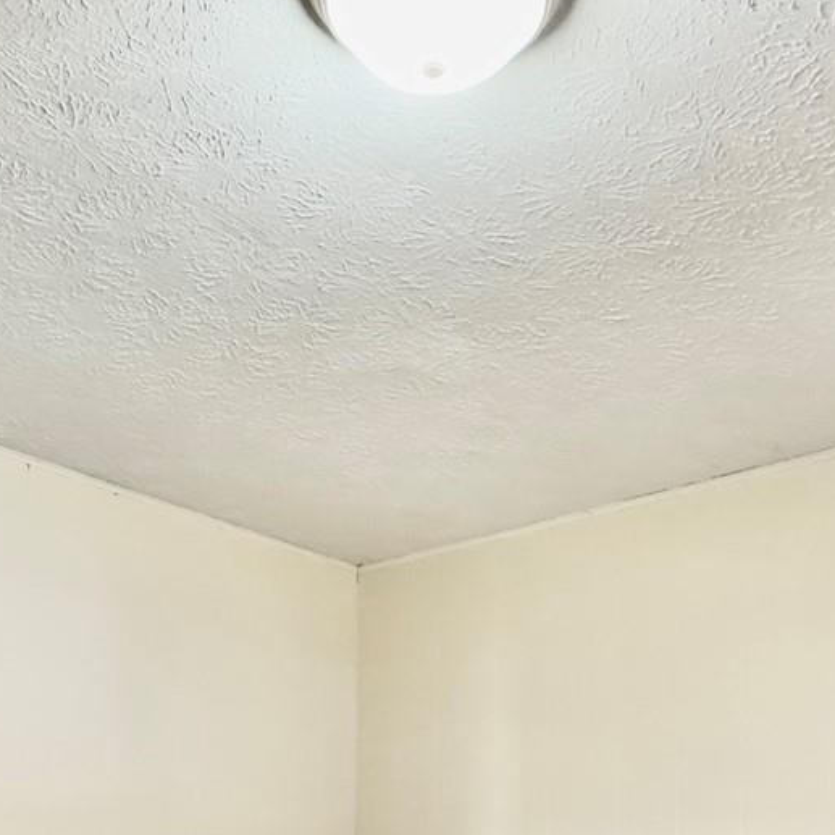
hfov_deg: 34.7
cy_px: 943
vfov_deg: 30.6
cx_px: 391
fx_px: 1337
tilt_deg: -0.4
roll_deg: -0.4
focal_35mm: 49
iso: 250
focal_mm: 2.22
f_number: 2.2
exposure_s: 1/60
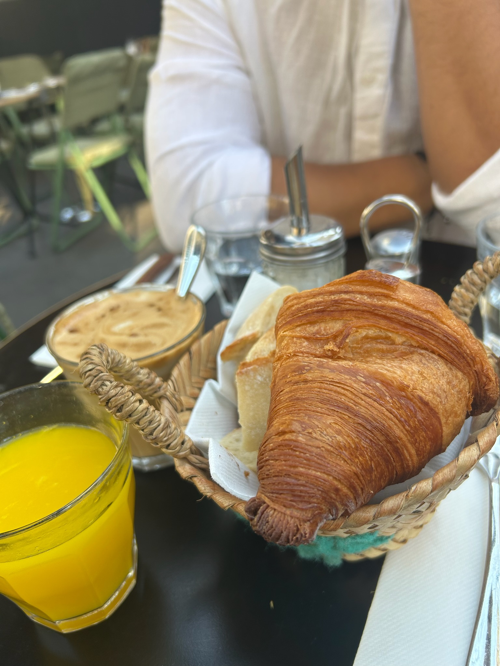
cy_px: 333
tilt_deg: -30.9
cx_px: 250
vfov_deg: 67.3
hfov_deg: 53.1
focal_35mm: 26
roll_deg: +4.1
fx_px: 501
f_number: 1.5
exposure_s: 1/121
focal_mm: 5.7
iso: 40
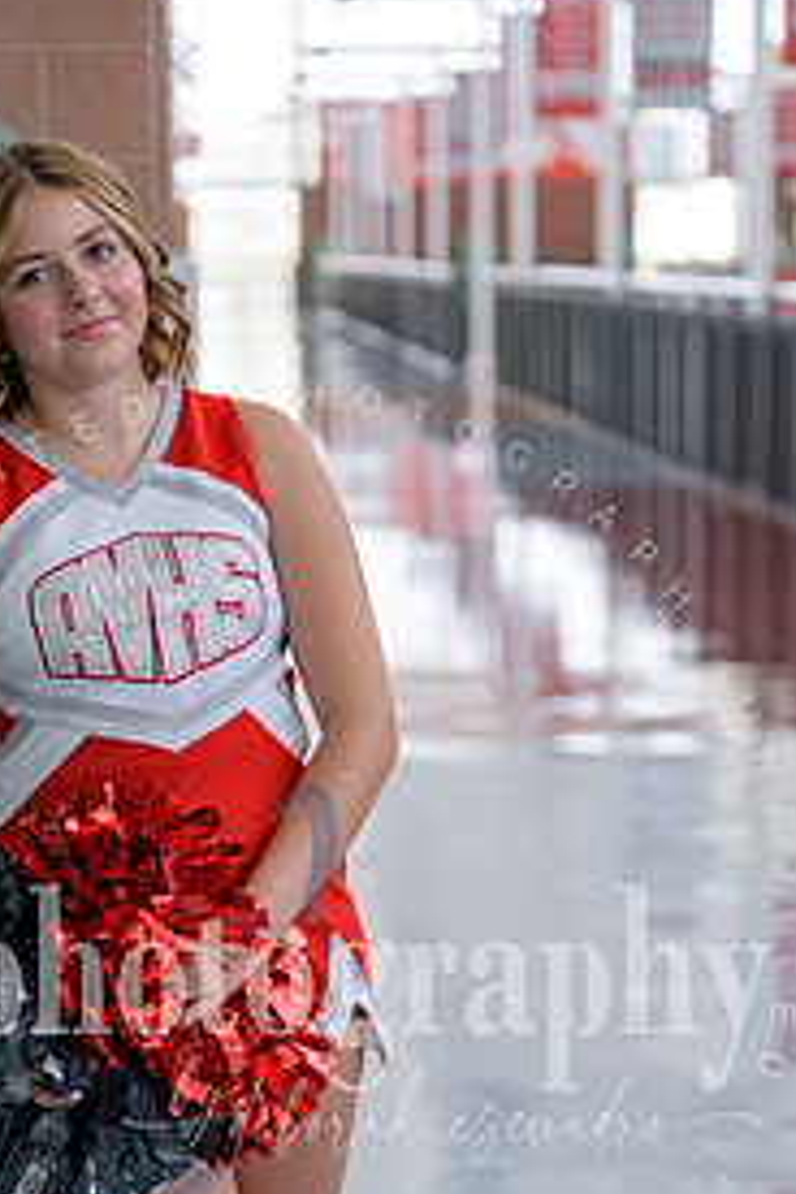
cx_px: 199
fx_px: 3781
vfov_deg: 17.8
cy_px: 908
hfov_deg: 12.0
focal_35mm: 114
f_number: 2.8
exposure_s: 1/125
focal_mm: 70
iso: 250
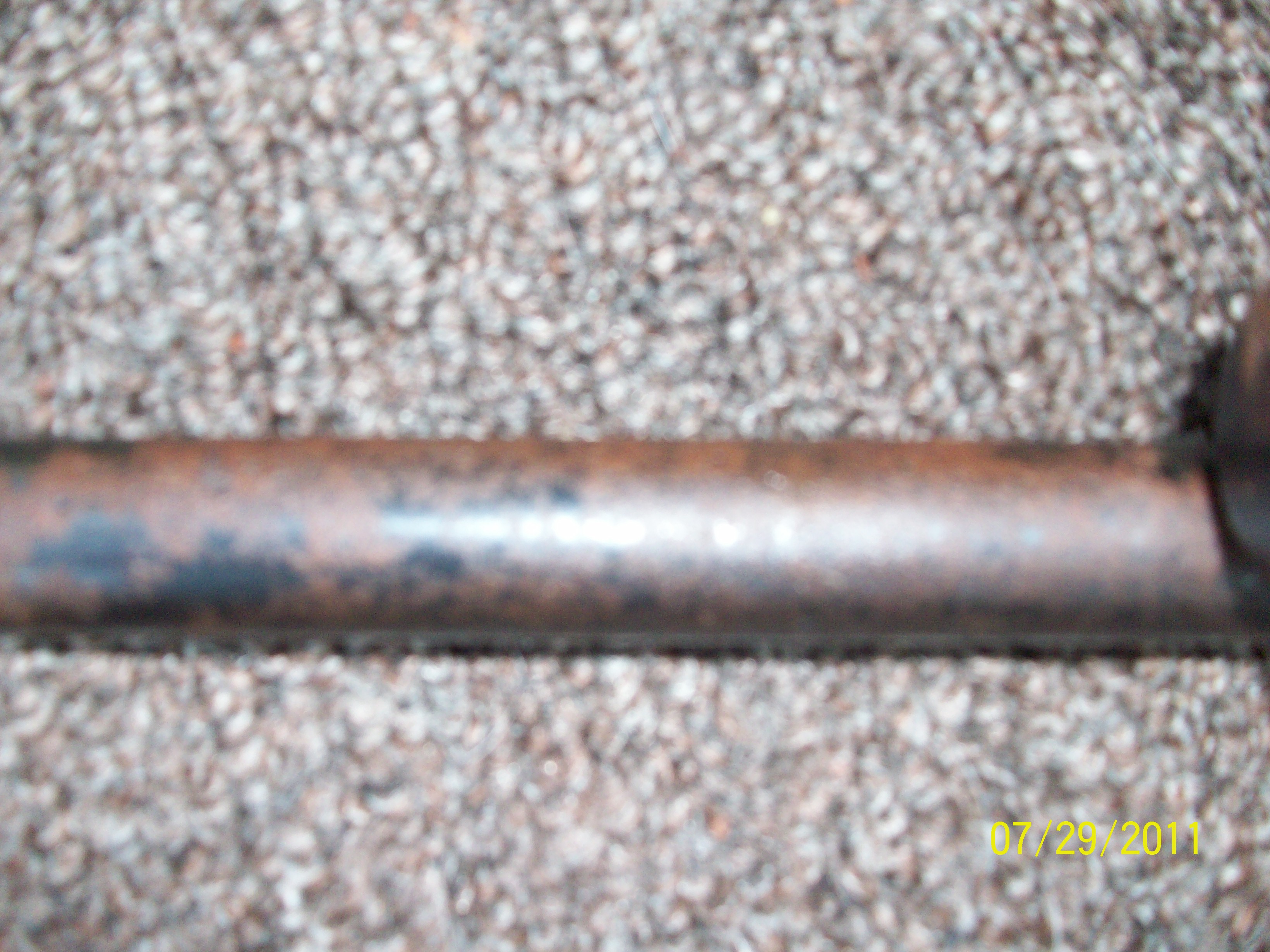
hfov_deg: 54.0
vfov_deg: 41.8
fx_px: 1247
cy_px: 476
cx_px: 635
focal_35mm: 34
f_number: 2.8
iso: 160
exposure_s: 1/60
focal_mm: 5.7
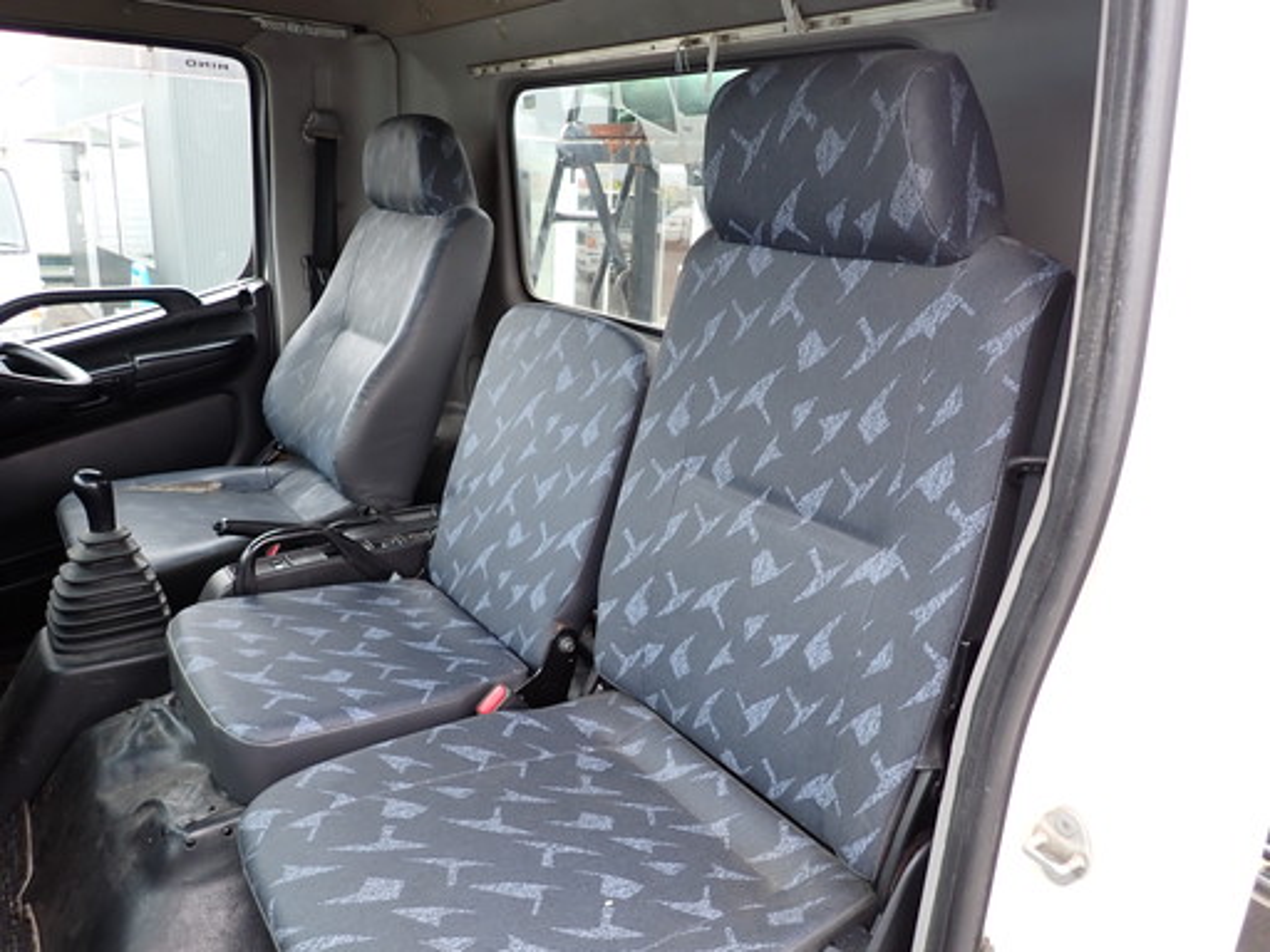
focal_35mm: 25
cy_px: 476
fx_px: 917
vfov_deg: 54.9
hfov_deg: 69.4
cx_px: 635
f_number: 2
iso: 125
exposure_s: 1/125
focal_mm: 4.5
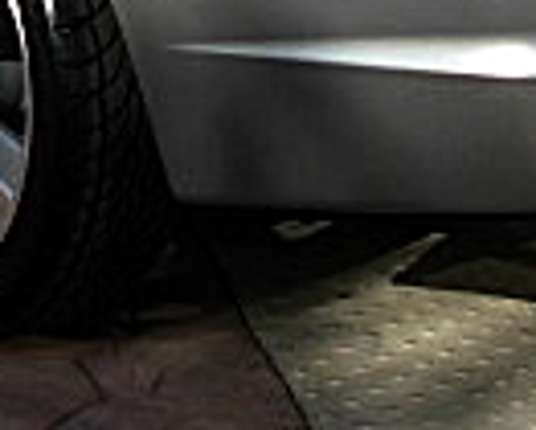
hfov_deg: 11.1
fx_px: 2731
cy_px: -192
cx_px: -61
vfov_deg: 8.8
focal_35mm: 172
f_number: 2.8
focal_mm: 6.3
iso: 50
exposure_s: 1/800
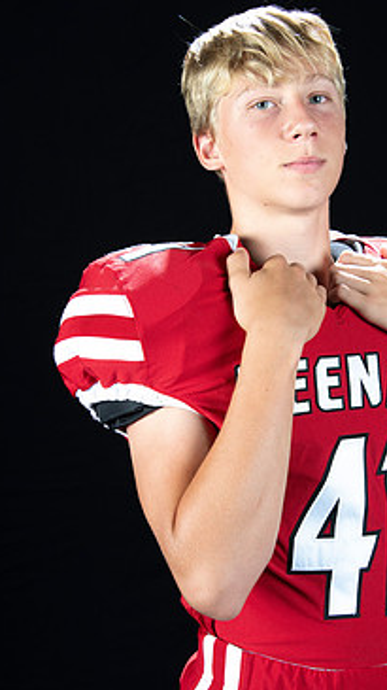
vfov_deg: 25.3
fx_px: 1534
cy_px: 378
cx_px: 272
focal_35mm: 84
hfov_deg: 14.3
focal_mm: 65
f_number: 9
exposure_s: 1/160
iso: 320
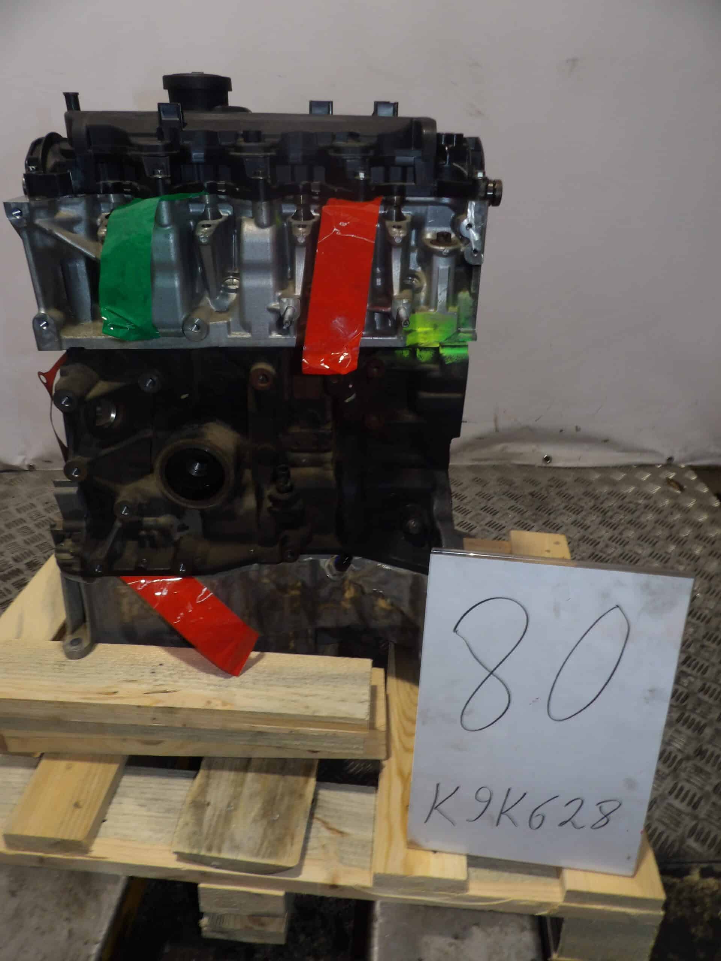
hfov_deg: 56.8
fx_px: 667
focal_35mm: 24
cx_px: 360
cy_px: 480
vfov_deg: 71.6
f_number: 3.2
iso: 200
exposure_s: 1/60
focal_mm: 4.3
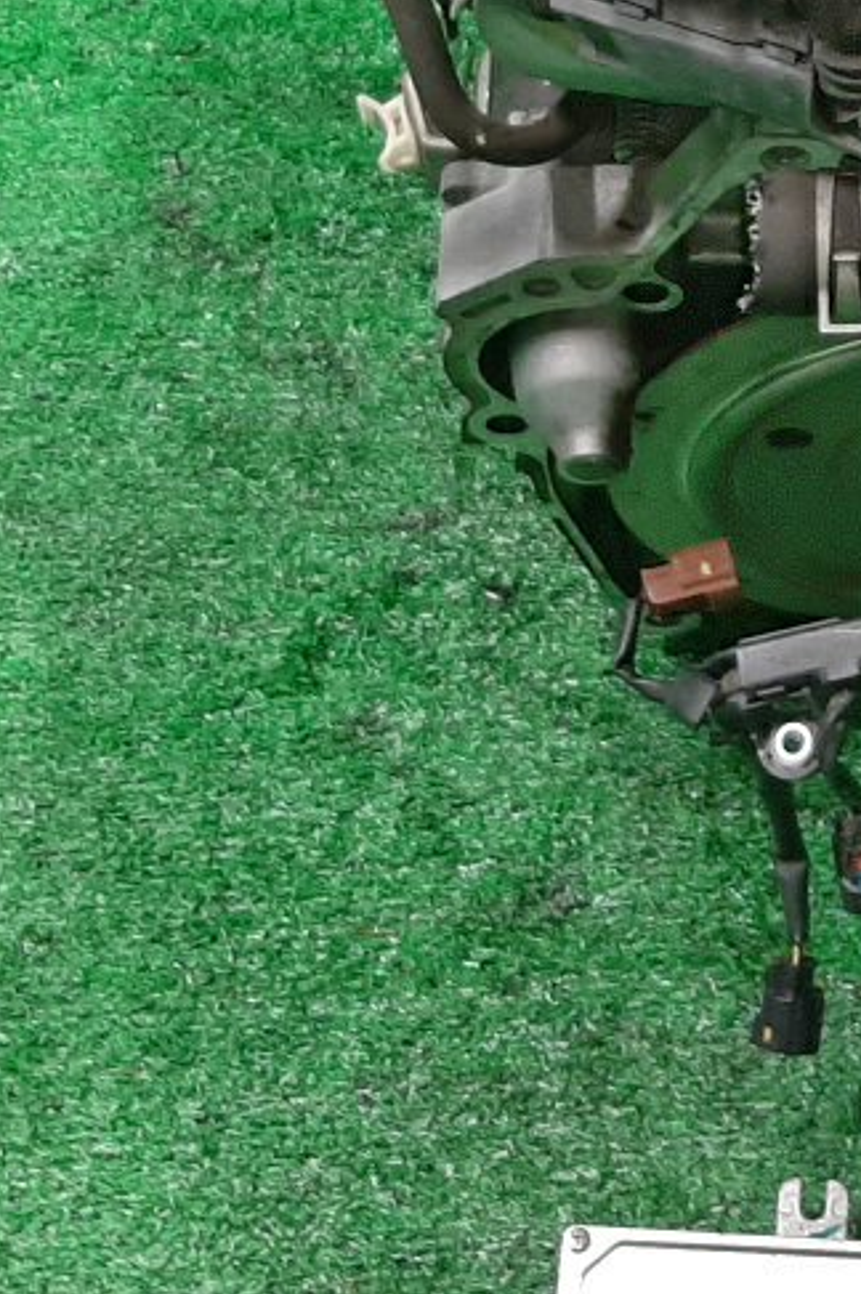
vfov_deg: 24.9
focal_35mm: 80
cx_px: 997
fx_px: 2874
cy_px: 223
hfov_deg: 16.4
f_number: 1.7
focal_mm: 3.93
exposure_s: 1/50
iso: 175
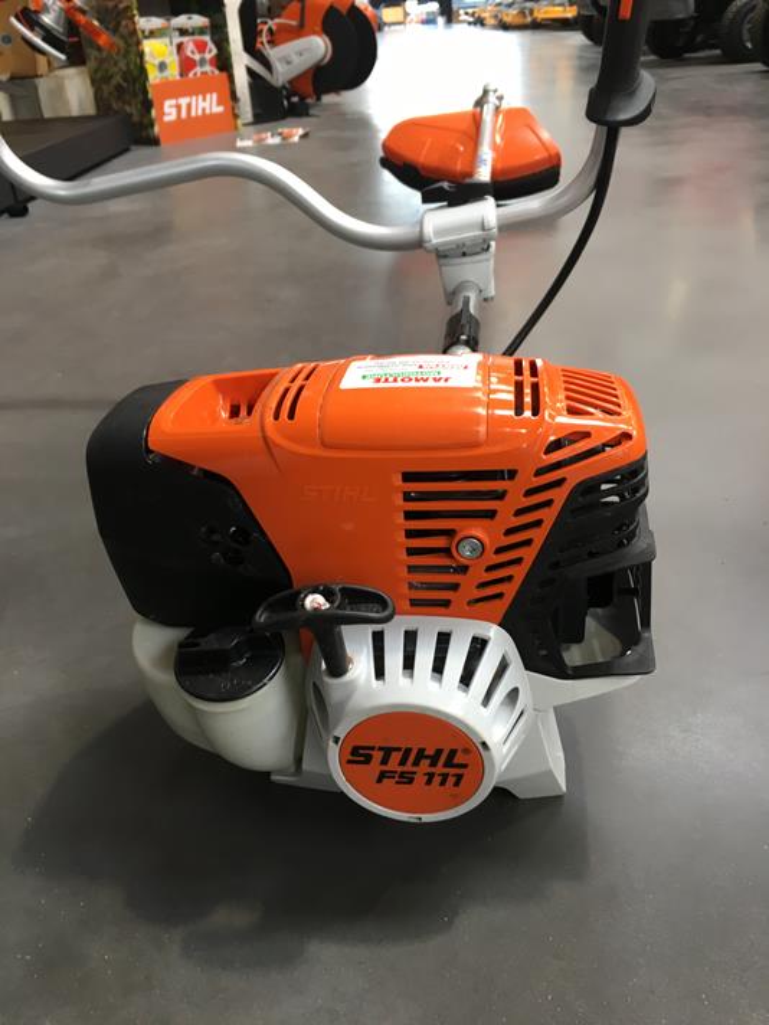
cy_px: 512
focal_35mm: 29
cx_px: 384
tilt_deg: -29.1
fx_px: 859
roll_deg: +4.0
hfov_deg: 48.2
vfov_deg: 61.7
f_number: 2.2
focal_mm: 4.15
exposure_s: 1/33
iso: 64
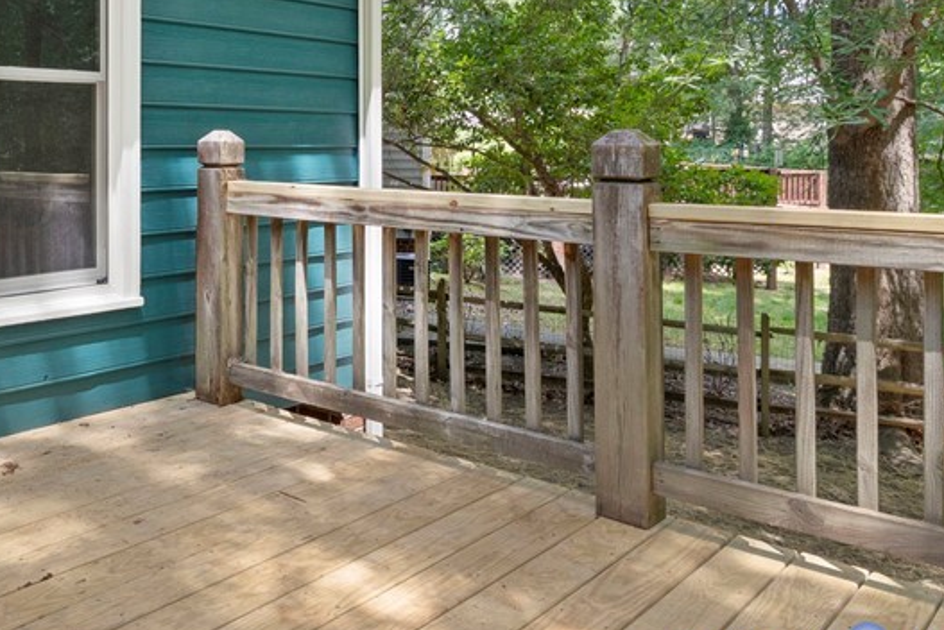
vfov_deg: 35.8
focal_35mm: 35
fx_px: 918
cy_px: 72
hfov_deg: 48.5
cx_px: 90
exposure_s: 1/80
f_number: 8
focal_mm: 17
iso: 640
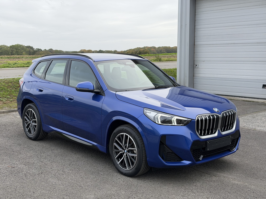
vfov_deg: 30.3
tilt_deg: -7.2
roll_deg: +0.1
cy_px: 100
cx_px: 133
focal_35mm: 48
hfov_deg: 39.7
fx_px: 369
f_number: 1.78
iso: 80
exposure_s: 1/706
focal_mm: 6.76
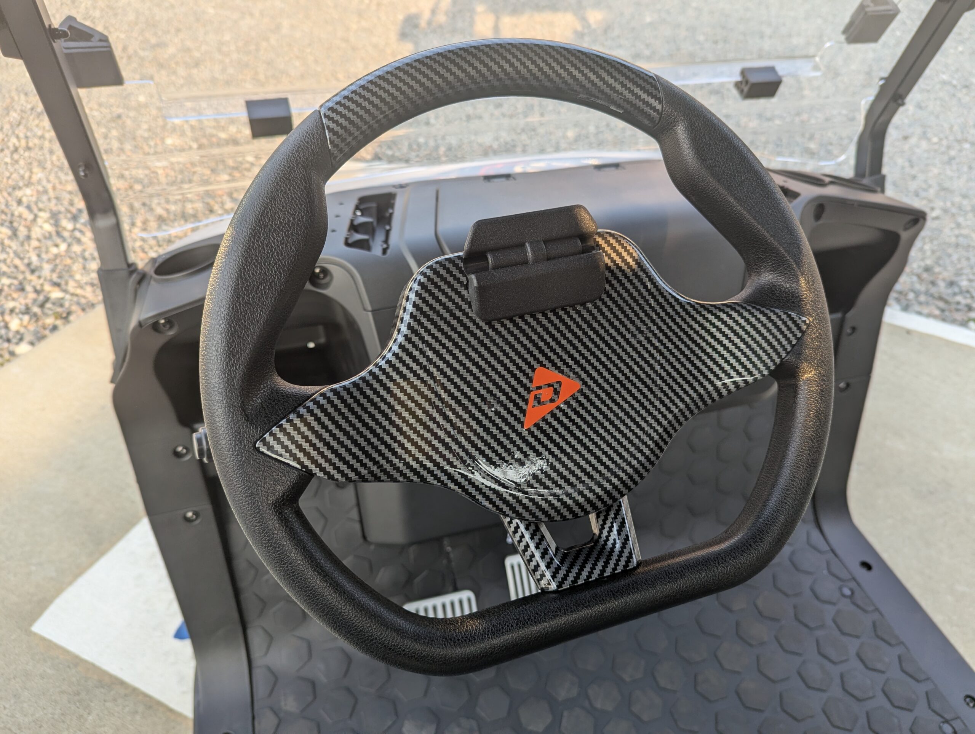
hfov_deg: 71.5
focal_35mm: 24
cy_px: 367
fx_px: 677
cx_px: 488
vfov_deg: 56.9
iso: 48
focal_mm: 6.81
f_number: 1.85
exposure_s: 1/253
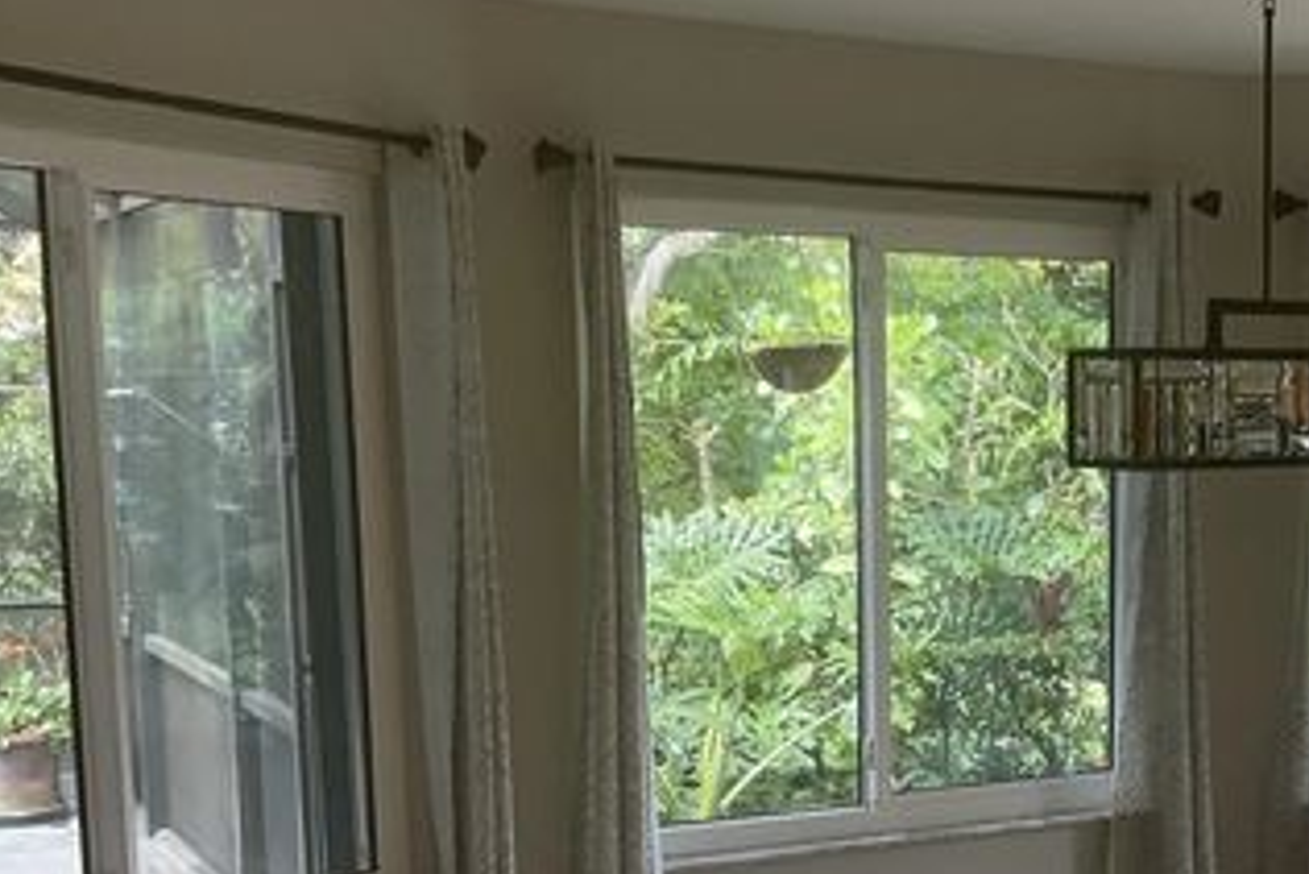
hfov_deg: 31.4
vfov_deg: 22.0
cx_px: 1176
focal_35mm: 61
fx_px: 2219
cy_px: 688
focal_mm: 3
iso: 50
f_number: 1.8
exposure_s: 1/60
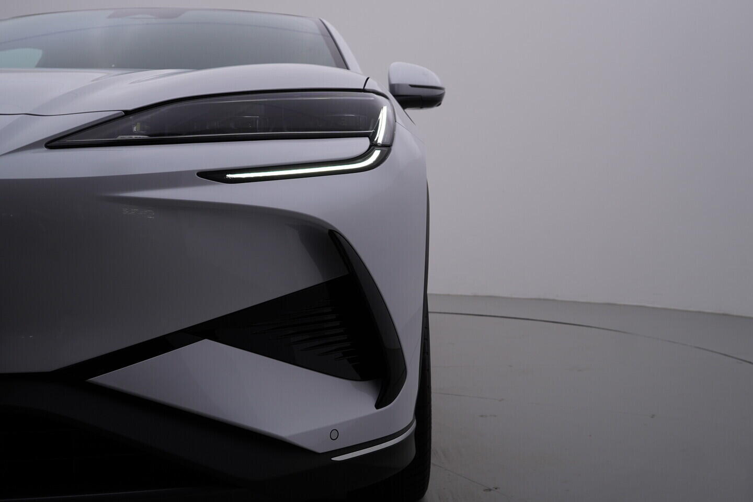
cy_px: 251
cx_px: 376
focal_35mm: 36
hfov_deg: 53.1
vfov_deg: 36.9
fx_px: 753
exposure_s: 1/160
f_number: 5.6
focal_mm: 24
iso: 125
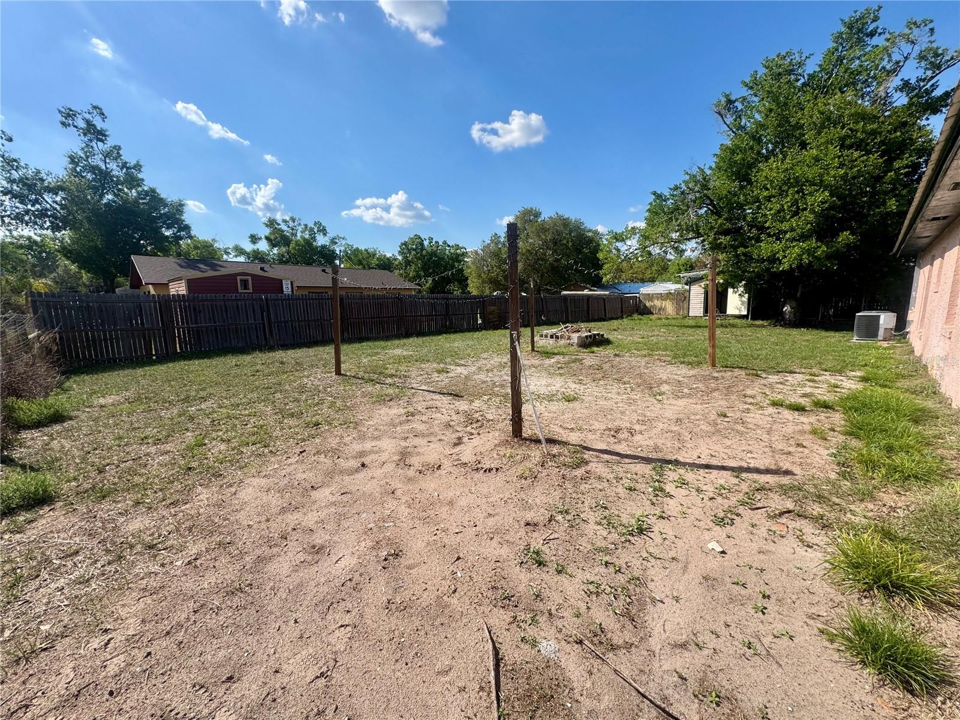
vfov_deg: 85.7
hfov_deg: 102.1
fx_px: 388
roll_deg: +0.6
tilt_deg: -9.4
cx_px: 480
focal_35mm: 14
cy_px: 360
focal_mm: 2.22
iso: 50
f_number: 2.2
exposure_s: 1/1832
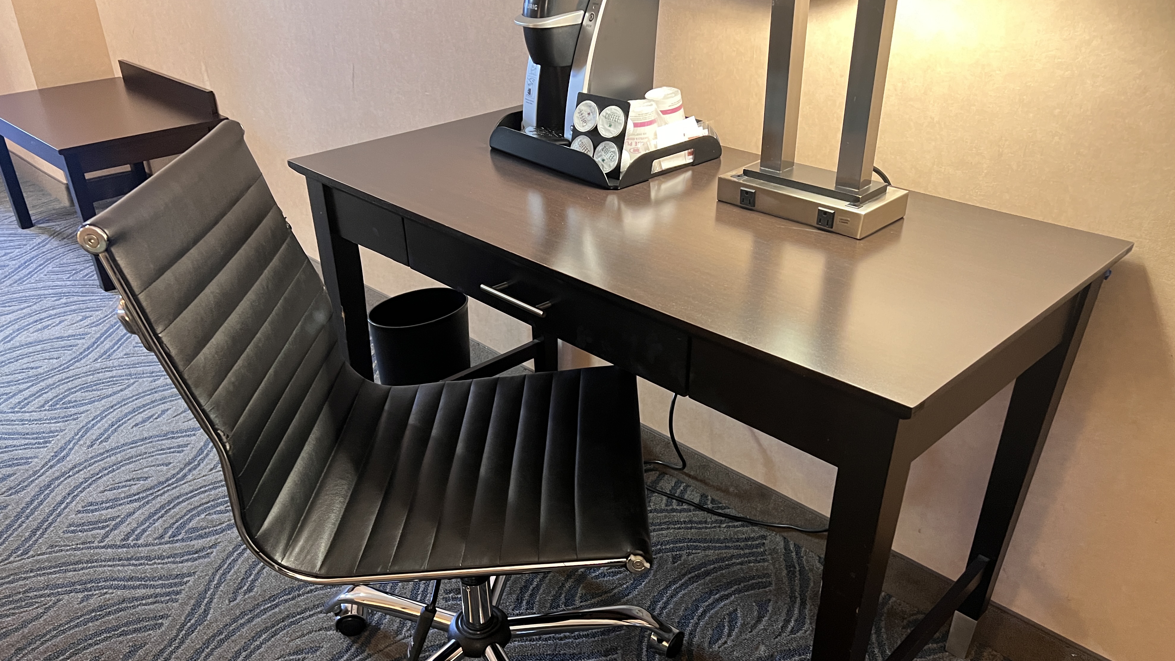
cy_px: 419
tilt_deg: -31.4
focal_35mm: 29
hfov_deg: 66.1
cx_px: 577
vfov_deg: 39.9
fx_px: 904
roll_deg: +1.8
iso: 500
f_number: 1.5
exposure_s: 1/40
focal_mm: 5.7
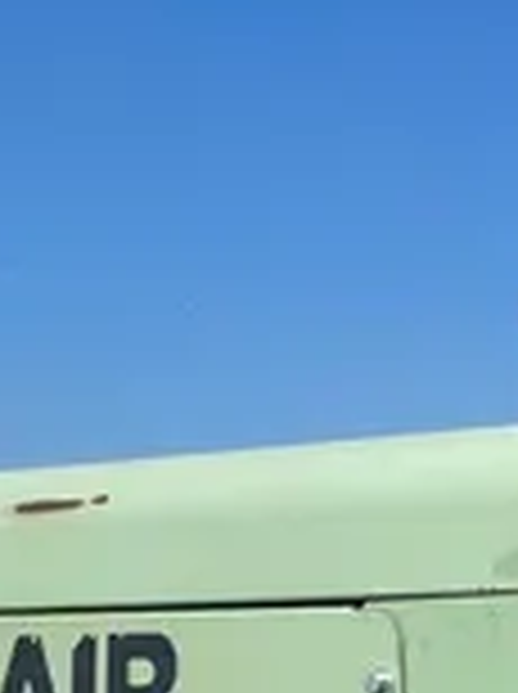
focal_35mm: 124
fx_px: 2481
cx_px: 572
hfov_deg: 11.7
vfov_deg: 14.1
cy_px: 1262
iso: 32
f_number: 1.6
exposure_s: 1/5814
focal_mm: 4.2
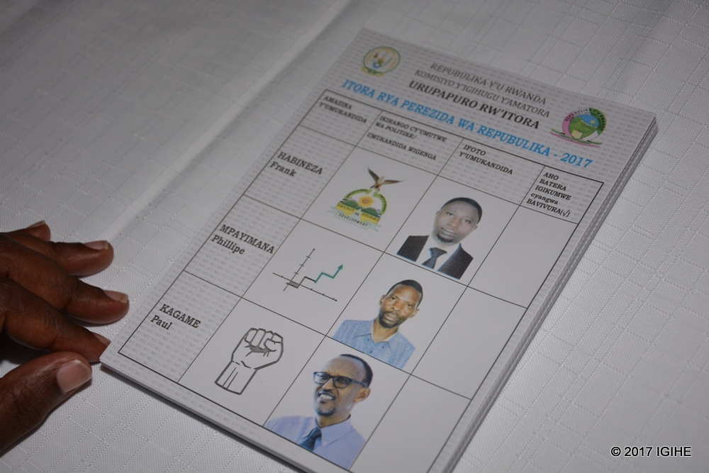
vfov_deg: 22.6
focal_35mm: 60
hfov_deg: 33.4
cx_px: 354
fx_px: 1182
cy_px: 236
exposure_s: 1/60
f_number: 4.5
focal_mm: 40
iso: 160
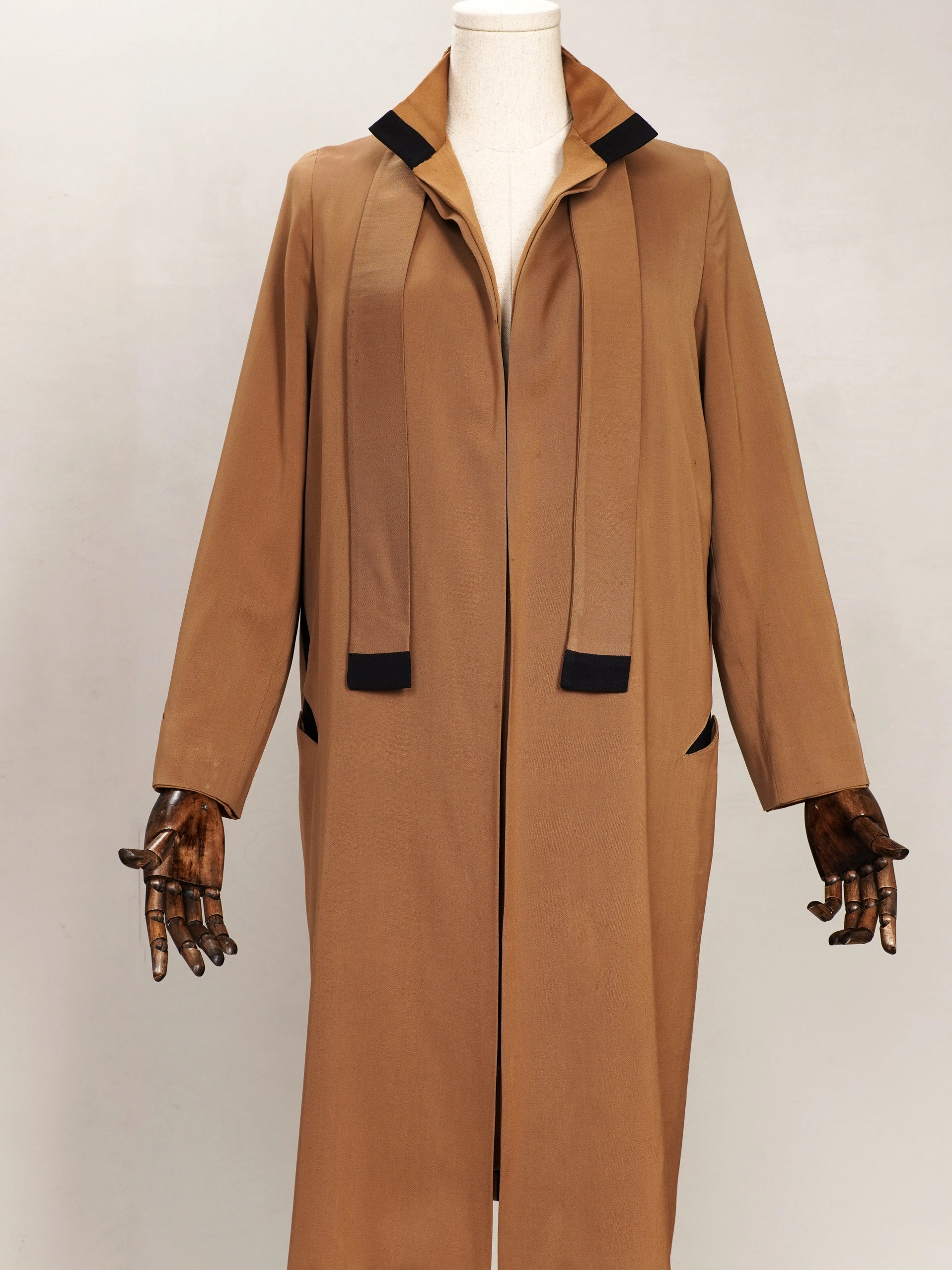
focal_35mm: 52
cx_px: 476
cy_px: 701
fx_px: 1907
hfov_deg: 28.0
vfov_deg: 36.8
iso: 320
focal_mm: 32
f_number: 6.3
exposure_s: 1/30
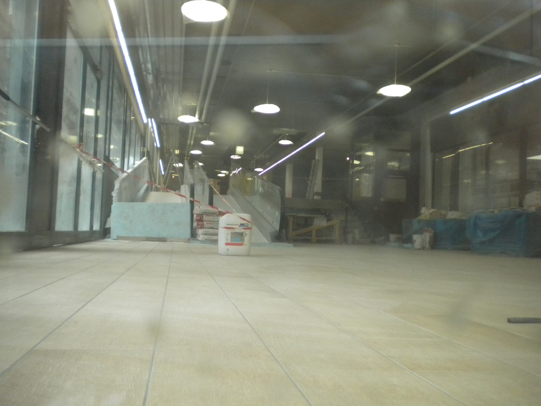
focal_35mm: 35
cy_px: 203
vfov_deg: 40.7
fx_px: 547
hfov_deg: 52.6
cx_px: 270
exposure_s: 1/300
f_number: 3.1
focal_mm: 6.3
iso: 400
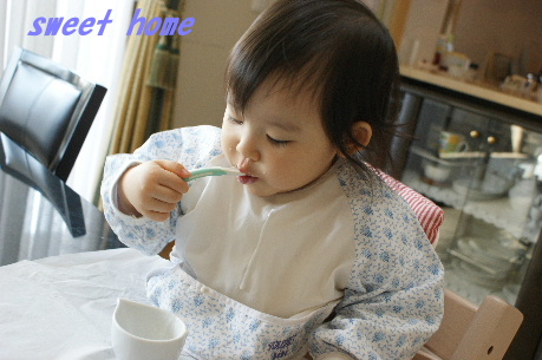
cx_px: 271
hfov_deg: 46.4
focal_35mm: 42
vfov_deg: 31.8
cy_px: 180
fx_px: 632
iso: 400
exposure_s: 1/40
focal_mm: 28
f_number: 4.5
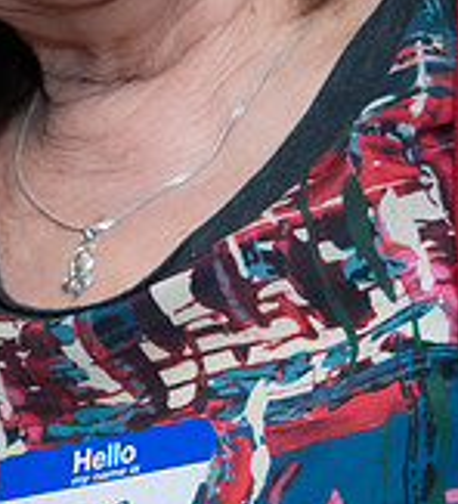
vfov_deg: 6.5
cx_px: -433
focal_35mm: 279
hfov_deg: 5.8
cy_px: -108
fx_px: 4393
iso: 640
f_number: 5.6
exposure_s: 1/60
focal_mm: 34
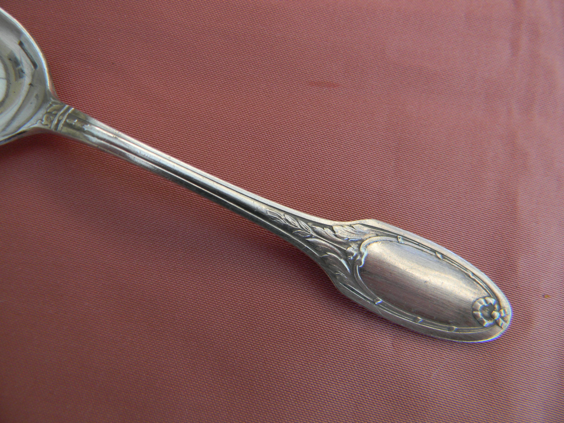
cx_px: 282
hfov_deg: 63.4
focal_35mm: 28
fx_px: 456
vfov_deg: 49.7
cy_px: 212
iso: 80
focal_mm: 5
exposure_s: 1/60.3
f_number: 3.5
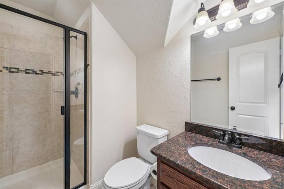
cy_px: 94
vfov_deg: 81.1
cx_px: 142
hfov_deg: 104.3
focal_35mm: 14
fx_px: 110
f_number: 8
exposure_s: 1/25
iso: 400
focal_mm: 14
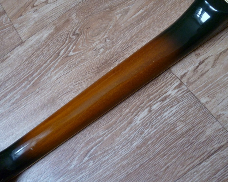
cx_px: 109
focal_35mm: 30
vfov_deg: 48.5
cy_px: 91
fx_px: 202
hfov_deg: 58.7
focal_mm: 5
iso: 400
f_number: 3.1
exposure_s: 1/8
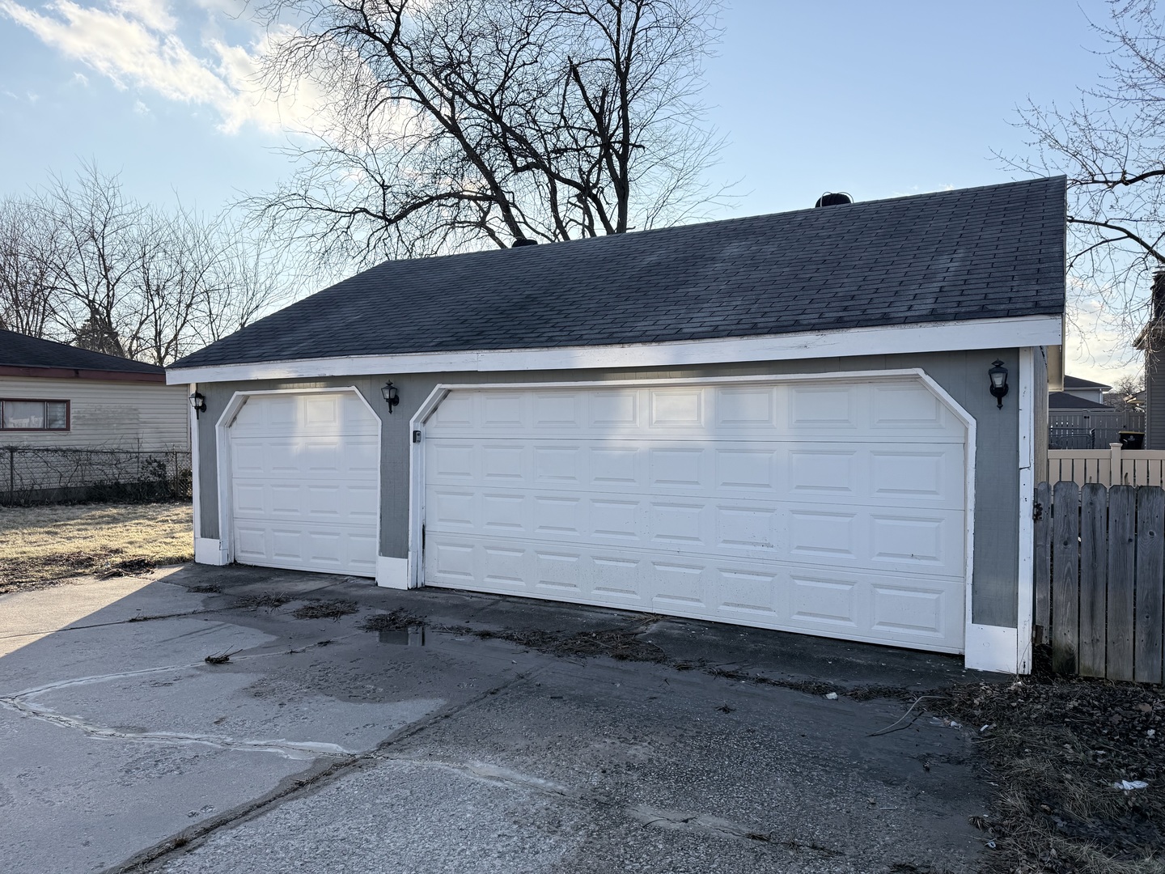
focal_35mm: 24
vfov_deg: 56.8
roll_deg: -0.2
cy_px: 437
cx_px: 582
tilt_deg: -0.2
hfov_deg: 71.6
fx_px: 808
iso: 100
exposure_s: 1/2703
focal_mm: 6.76
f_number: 1.78
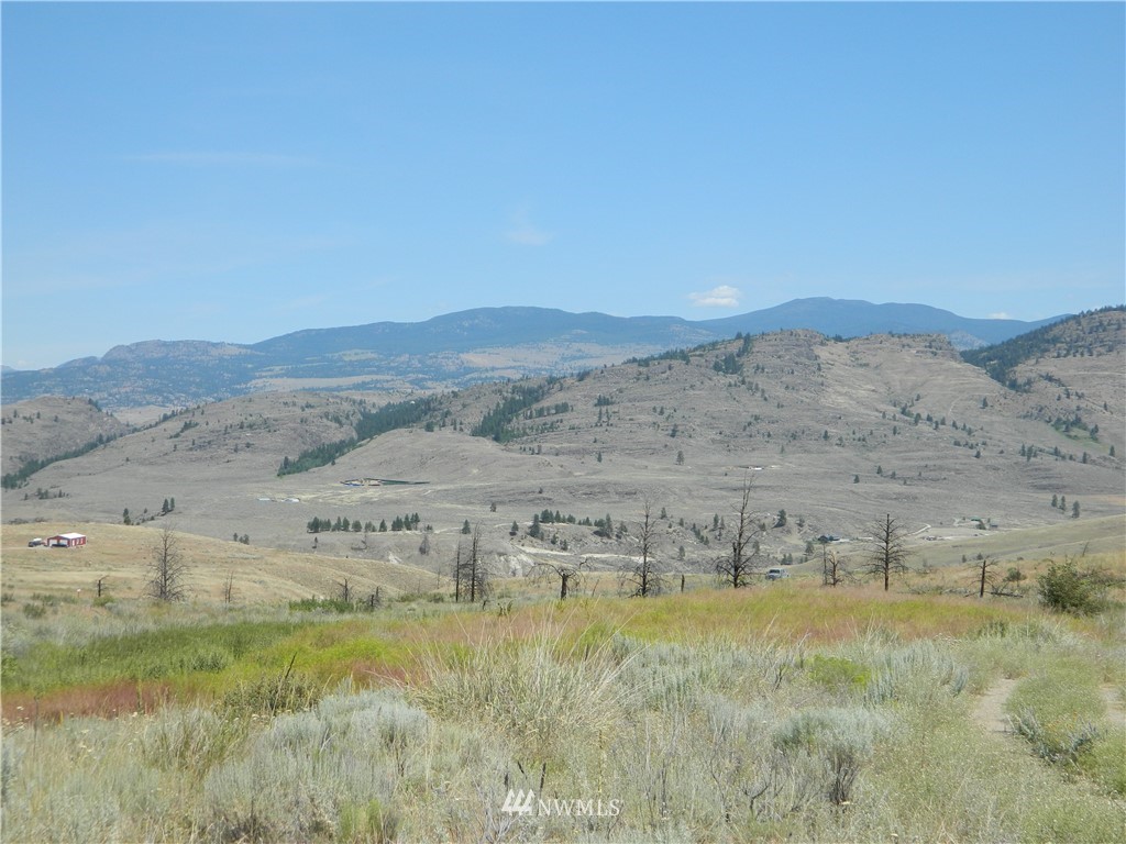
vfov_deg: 25.7
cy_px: 422
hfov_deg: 33.8
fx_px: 1854
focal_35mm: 57
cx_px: 563
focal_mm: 10.2
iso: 80
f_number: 3.8
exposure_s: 1/800
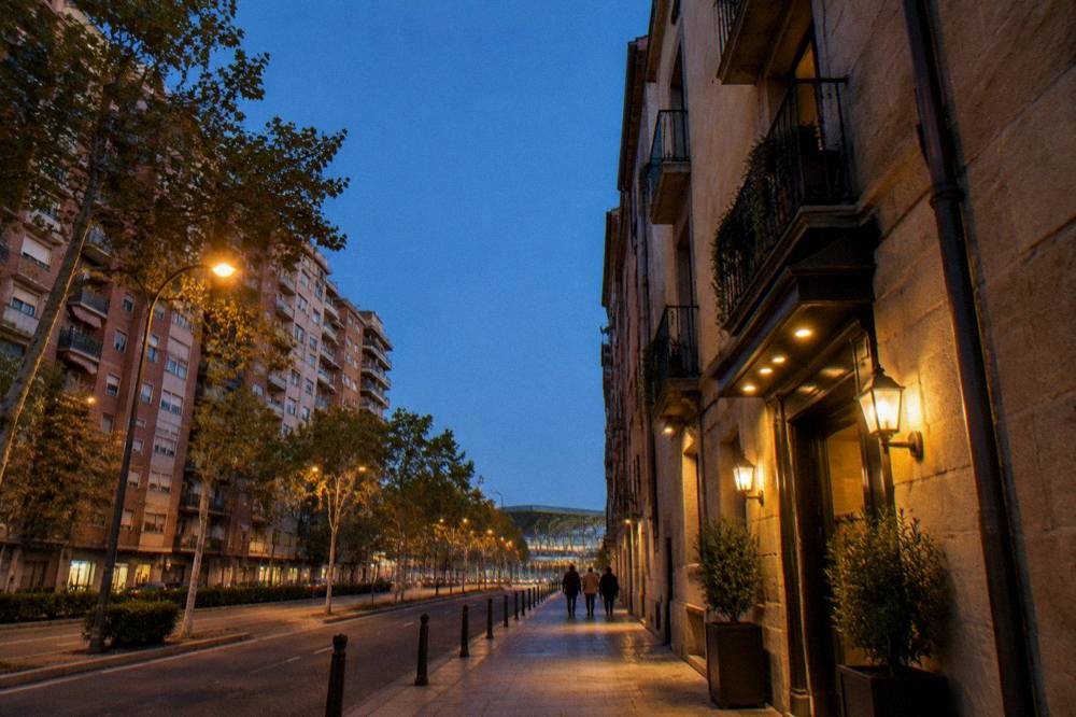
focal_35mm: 35
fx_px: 1046
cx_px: 538
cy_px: 358
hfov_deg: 54.5
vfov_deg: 37.8
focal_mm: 35
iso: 800
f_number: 10
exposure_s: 1/160
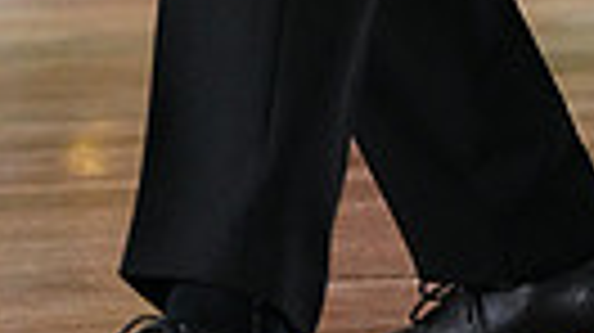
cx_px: -70
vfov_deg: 1.3
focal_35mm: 909
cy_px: -747
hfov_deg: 2.4
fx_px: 14306
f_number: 5
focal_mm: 197
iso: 8000
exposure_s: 1/400
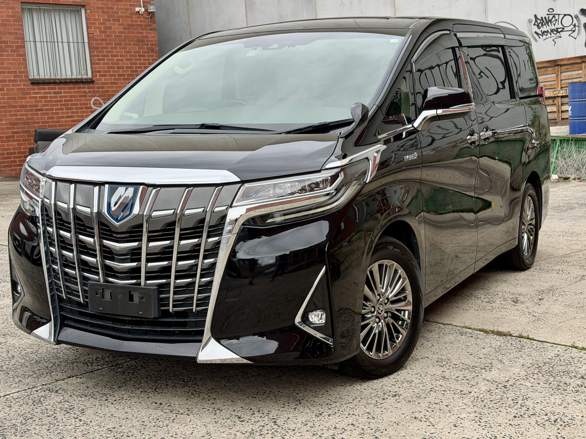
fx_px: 813
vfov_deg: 30.3
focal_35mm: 48
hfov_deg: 39.7
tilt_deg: -6.0
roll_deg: +0.9
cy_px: 220
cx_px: 293
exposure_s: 1/1285
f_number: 1.78
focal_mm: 6.76
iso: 100
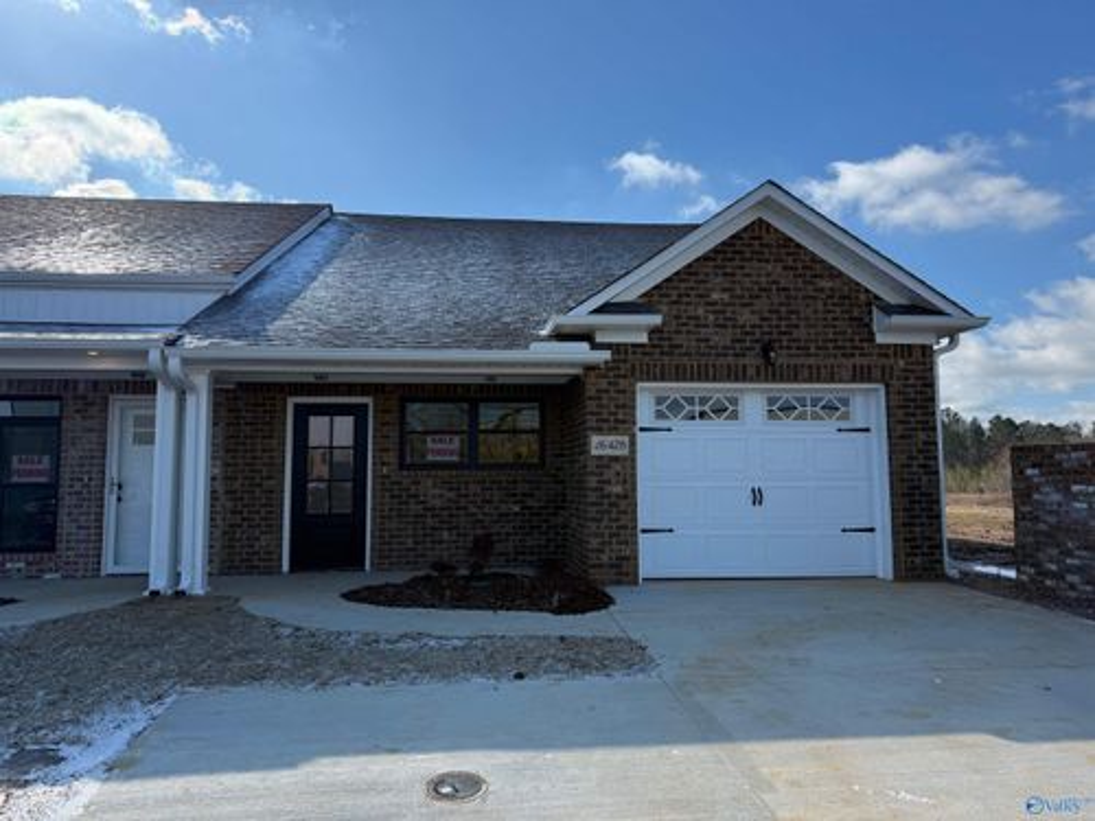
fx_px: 759
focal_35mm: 24
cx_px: 548
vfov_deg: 56.8
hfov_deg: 71.6
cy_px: 410
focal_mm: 6.76
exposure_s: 1/5319
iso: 100
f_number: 1.78
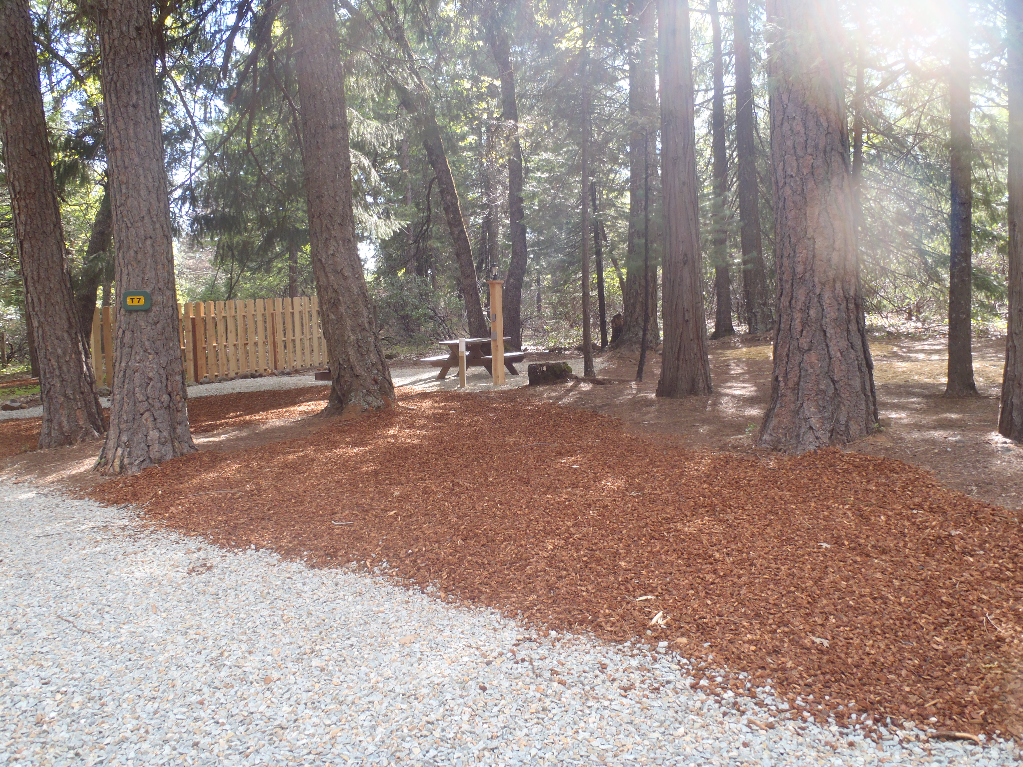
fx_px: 827
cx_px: 512
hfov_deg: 63.4
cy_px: 384
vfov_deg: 49.7
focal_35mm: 28
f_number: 3.9
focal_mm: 5
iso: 80
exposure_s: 1/40
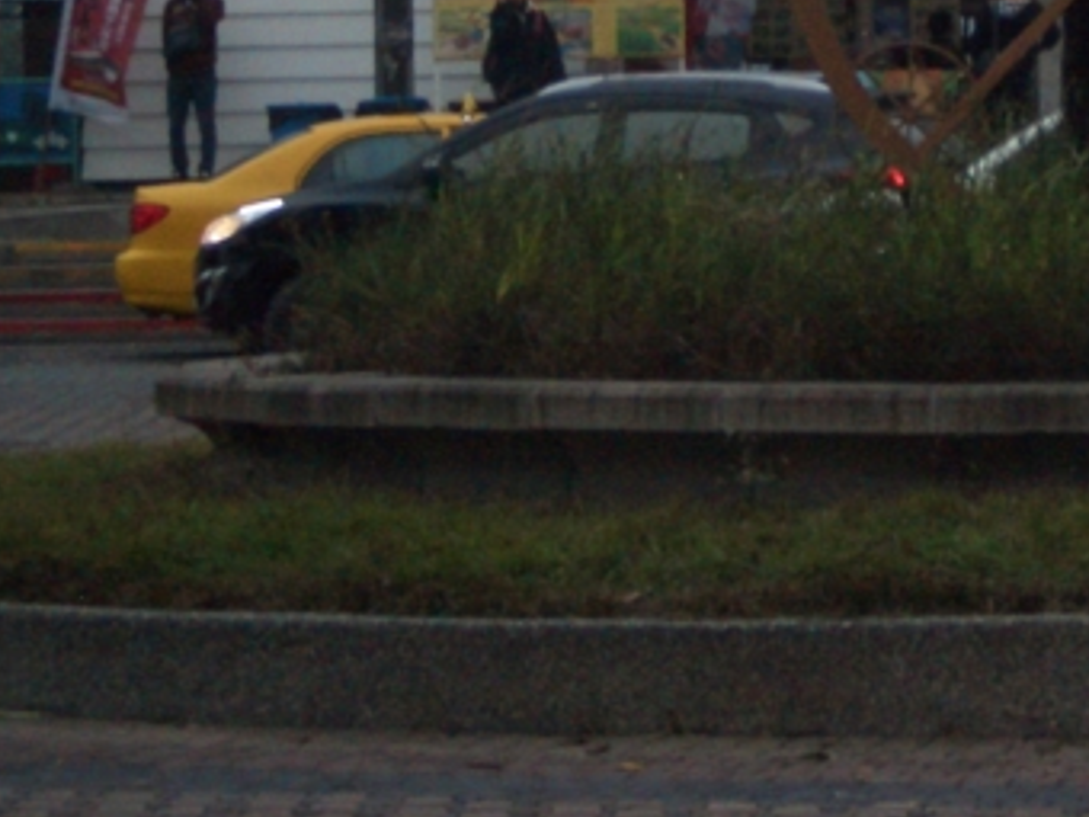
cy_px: -38
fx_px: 6512
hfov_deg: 9.5
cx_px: 1153
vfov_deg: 7.1
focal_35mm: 207
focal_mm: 14.6
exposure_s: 1/30
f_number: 4.4
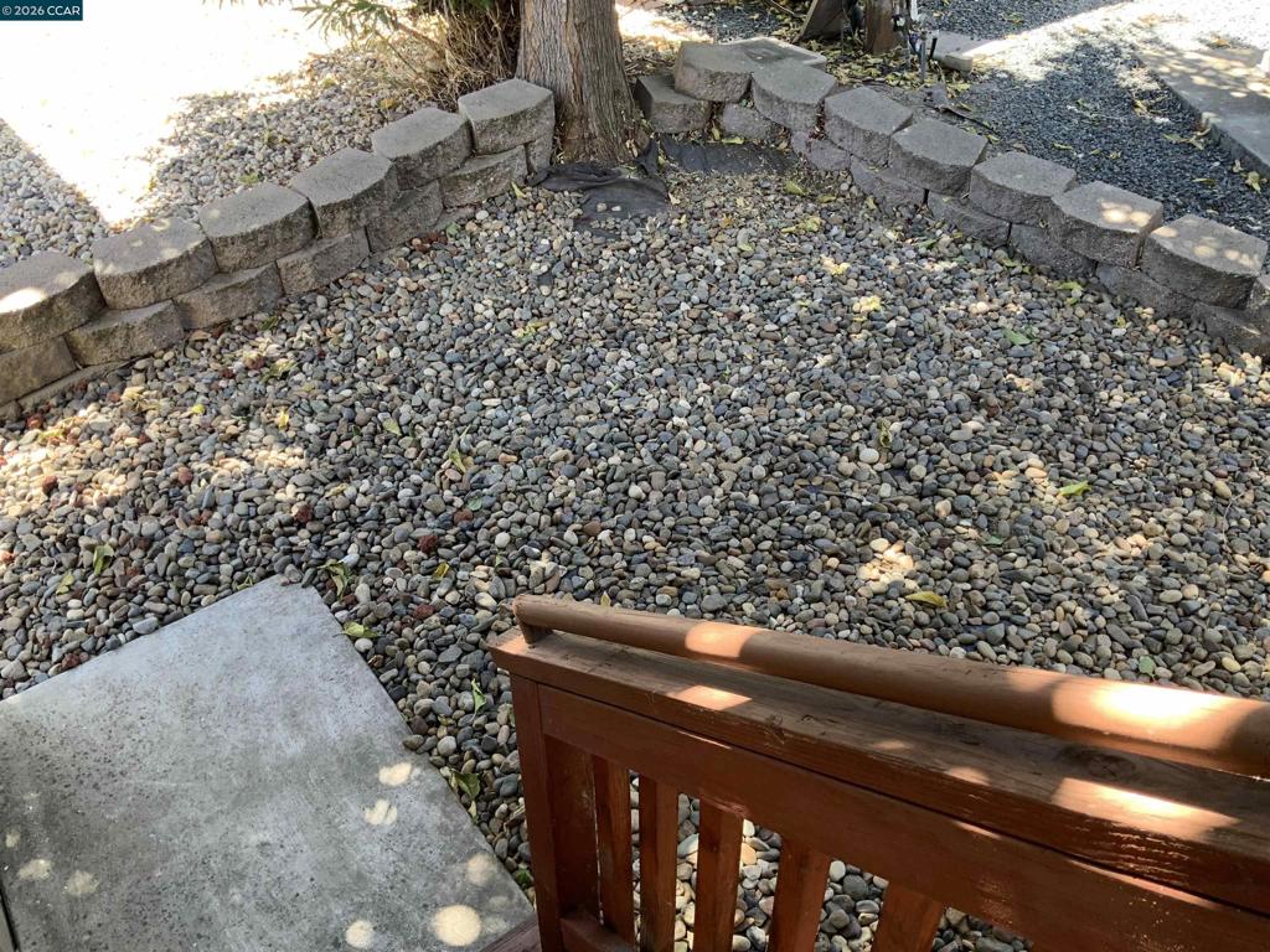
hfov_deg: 61.7
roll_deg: +0.5
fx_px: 1064
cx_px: 635
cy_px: 476
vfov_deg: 48.2
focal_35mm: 29
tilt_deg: -39.8
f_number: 1.8
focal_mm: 3
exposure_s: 1/120
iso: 64
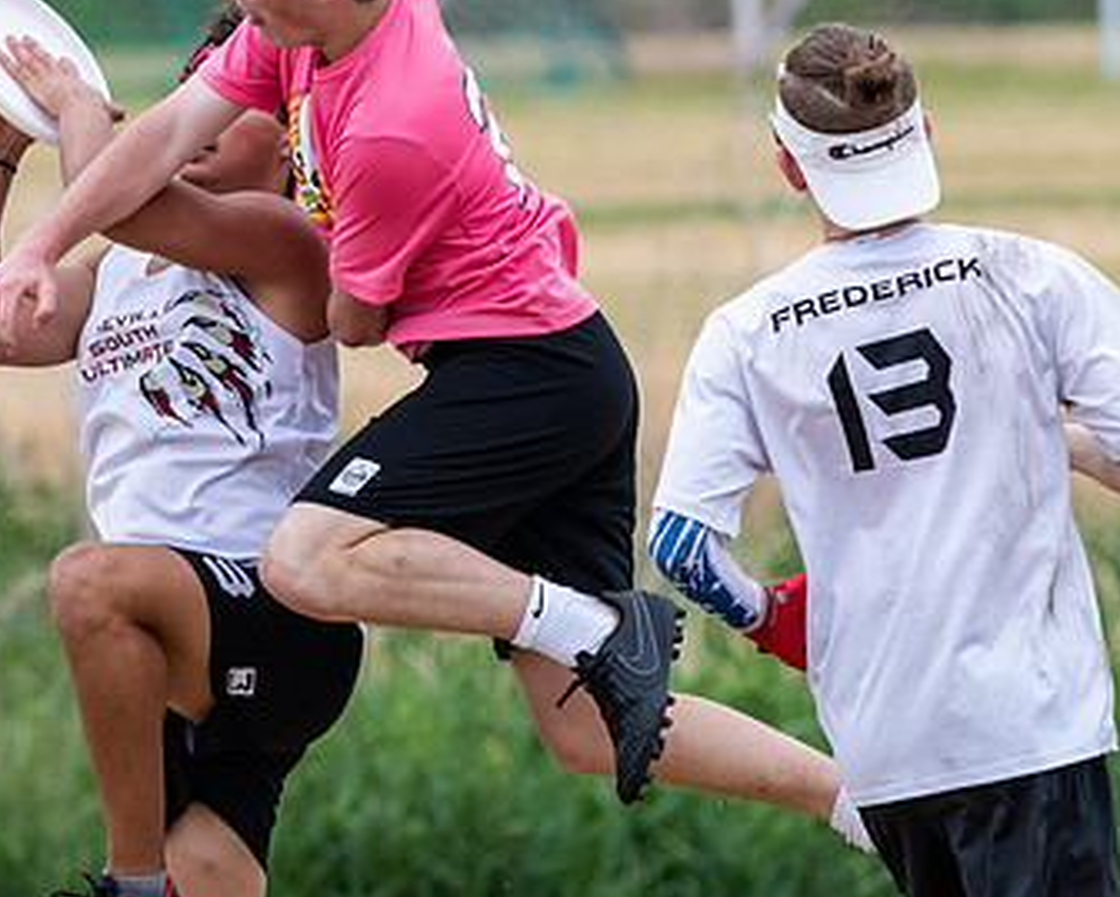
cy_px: 184
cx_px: 347
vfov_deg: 1.6
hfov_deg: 2.0
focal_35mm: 977
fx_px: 32395
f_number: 5.6
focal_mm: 300
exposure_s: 1/2000
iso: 800
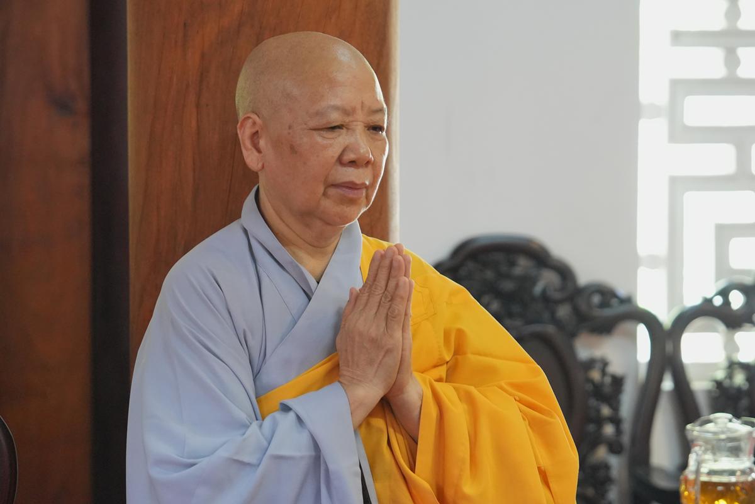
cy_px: 252
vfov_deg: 13.0
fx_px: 2202
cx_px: 378
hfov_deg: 19.5
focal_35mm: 105
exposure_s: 1/200
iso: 4000
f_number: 2.8
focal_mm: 70
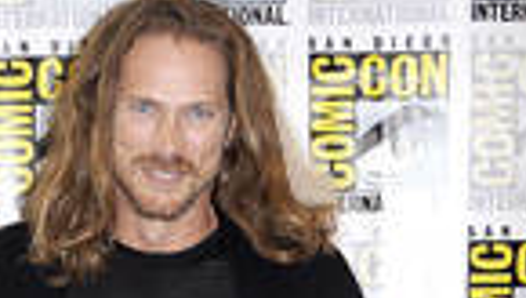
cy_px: 665
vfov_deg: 10.4
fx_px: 1452
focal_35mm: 104
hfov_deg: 20.4
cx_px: 132
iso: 200
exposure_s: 1/60
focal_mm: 24
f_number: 3.5
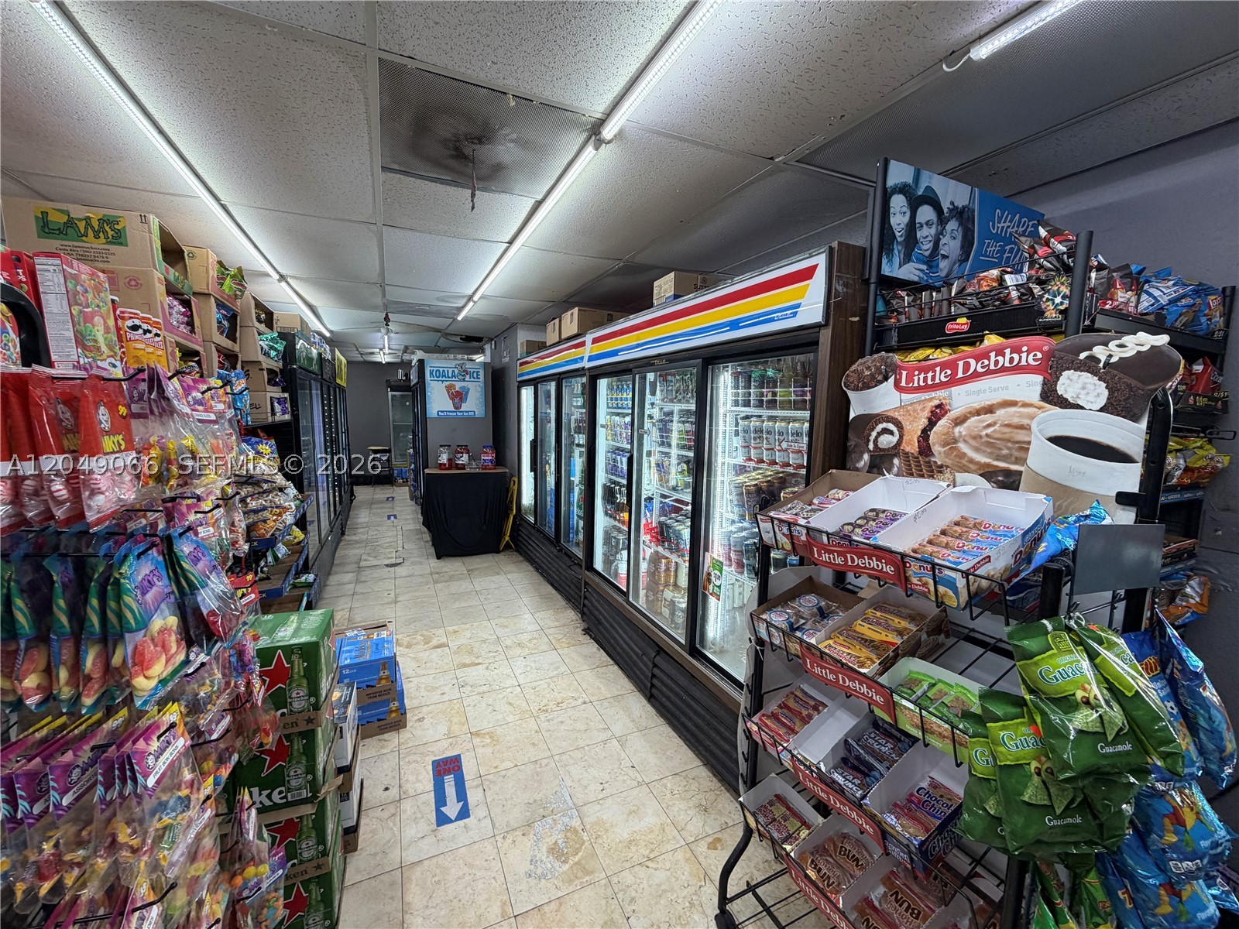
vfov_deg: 85.7
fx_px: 501
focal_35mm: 14
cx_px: 620
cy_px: 464
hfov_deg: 102.1
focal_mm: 2.22
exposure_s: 1/120
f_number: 2.2
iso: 125
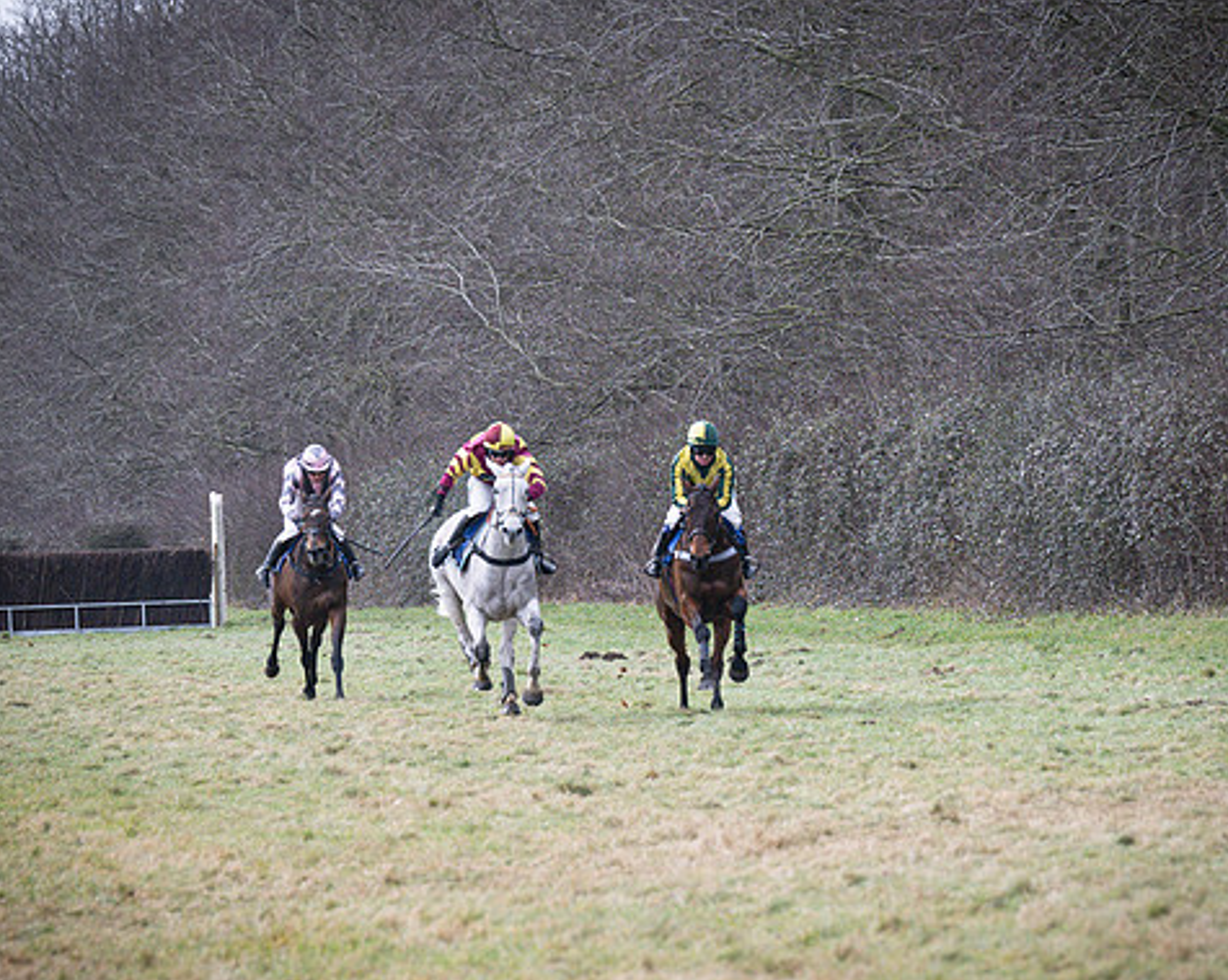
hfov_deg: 6.7
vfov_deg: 5.3
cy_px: 538
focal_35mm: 290
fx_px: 10529
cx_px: 658
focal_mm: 145
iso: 400
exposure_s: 1/1000
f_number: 5
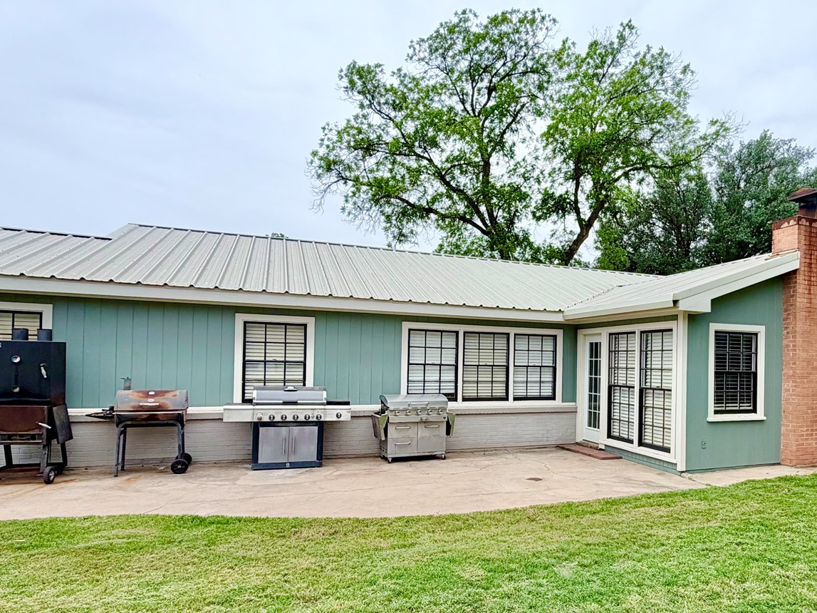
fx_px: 590
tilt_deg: +0.8
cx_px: 566
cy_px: 359
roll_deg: -0.6
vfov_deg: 54.6
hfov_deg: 66.8
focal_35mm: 25
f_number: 2.2
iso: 40
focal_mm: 2.22
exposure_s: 1/770
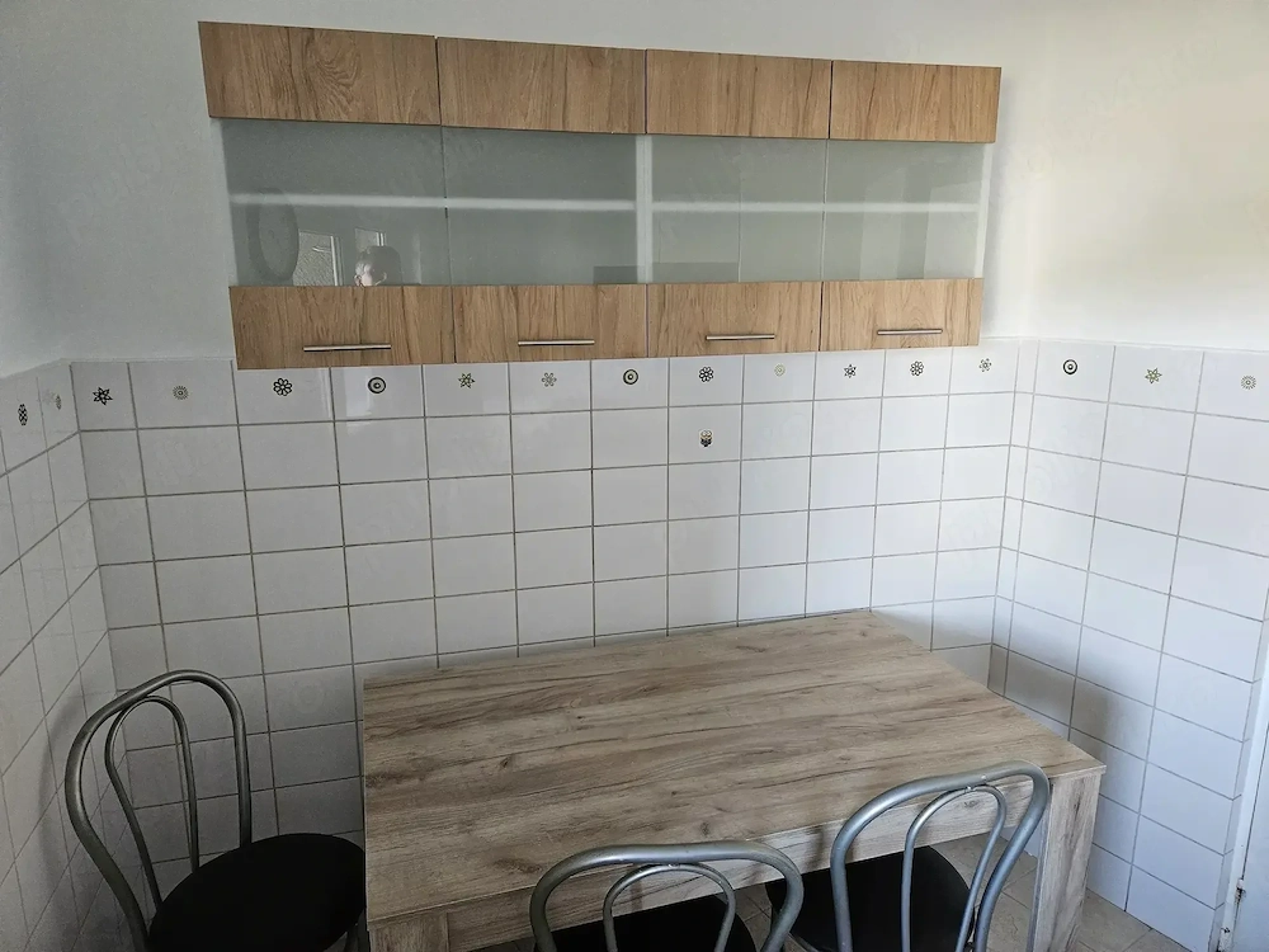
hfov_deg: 73.9
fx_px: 843
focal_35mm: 23
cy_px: 476
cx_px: 634
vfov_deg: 58.9
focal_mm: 5.4
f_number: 1.8
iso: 640
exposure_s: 1/100
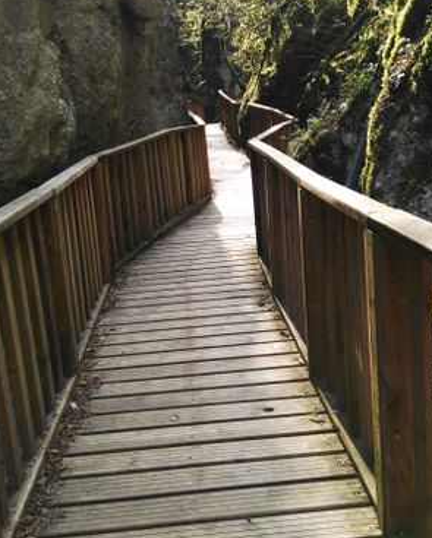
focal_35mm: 38
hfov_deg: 39.1
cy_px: 260
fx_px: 607
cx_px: 250
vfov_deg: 47.9
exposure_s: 1/183
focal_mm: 2.96
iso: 64
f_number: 2
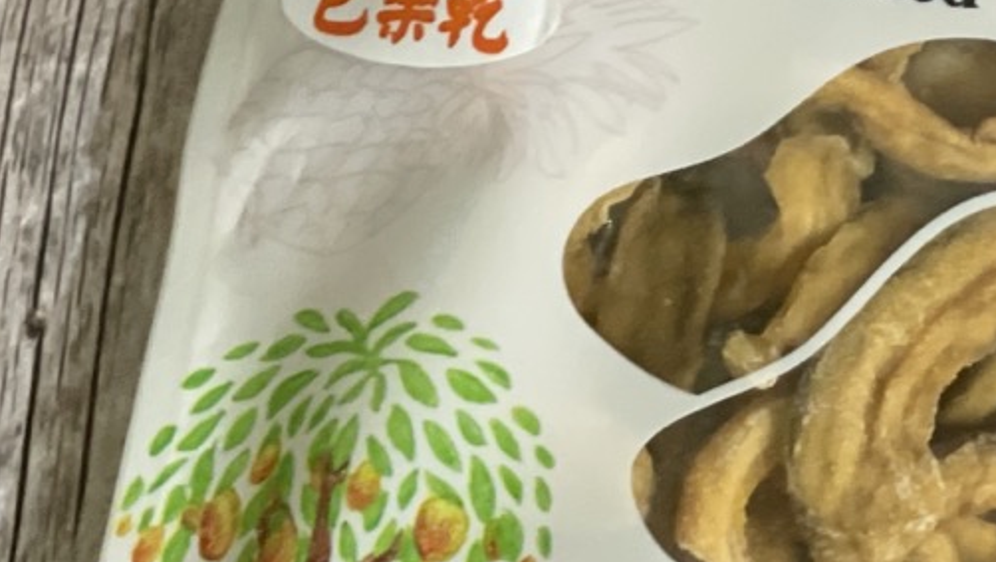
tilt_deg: -73.5
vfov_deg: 6.0
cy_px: 155
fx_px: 5364
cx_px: 768
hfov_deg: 10.6
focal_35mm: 203
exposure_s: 1/24
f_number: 2
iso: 400
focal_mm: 6
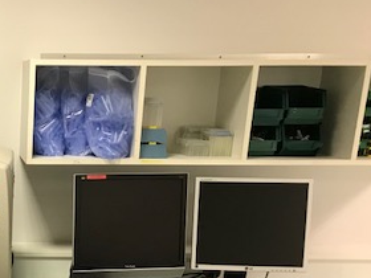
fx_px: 686
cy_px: 301
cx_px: -48
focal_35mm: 64
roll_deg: -0.3
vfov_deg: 21.8
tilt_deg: -18.0
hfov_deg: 27.4
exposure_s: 1/17
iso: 50
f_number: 1.8
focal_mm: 3.99
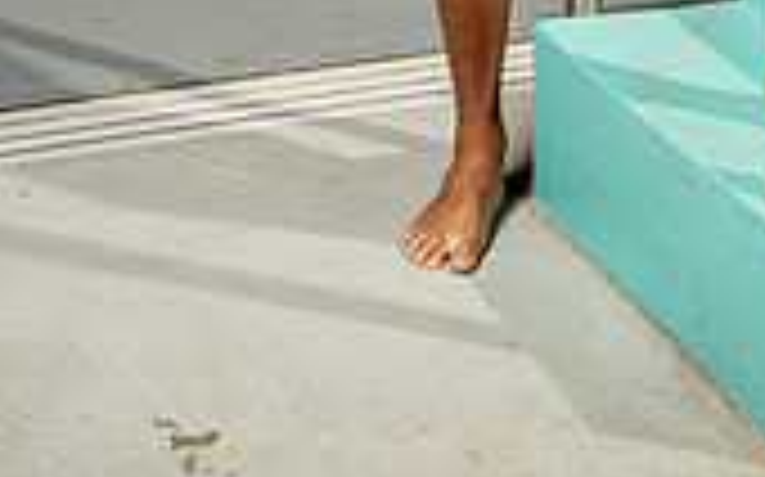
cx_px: 562
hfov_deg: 19.7
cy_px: -518
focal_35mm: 105
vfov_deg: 11.1
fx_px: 2188
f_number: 6.3
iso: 640
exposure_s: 1/250
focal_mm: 39
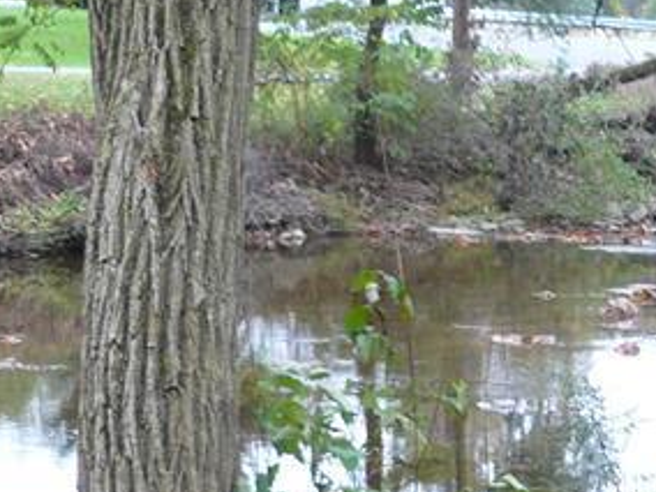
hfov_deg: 14.3
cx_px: 935
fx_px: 2464
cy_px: 416
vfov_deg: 11.4
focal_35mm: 130
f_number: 2.8
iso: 125
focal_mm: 6
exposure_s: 1/30
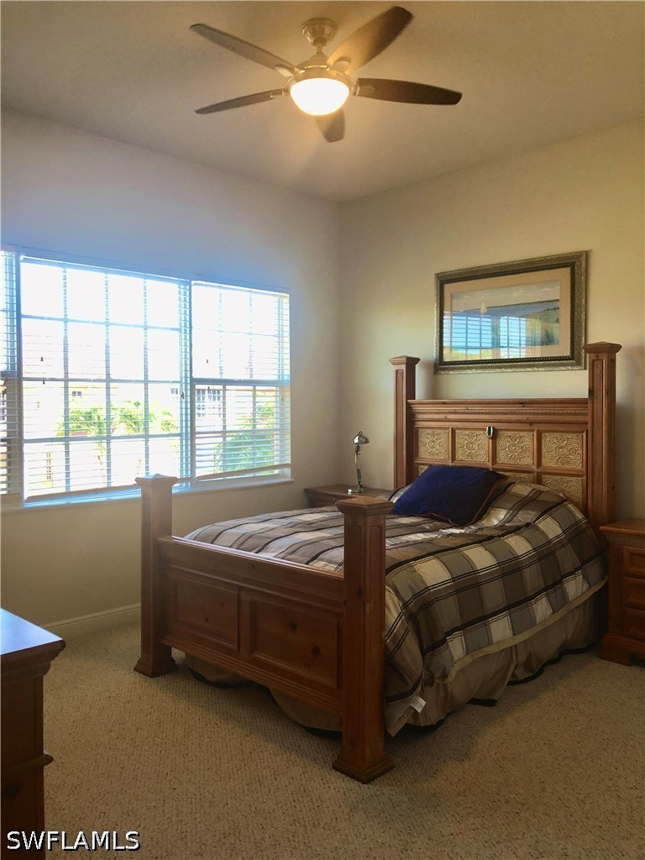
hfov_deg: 49.7
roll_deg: -0.1
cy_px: 430
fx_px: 696
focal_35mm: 28
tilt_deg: -1.7
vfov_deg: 63.4
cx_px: 322
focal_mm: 3.99
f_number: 1.8
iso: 32
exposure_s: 1/30
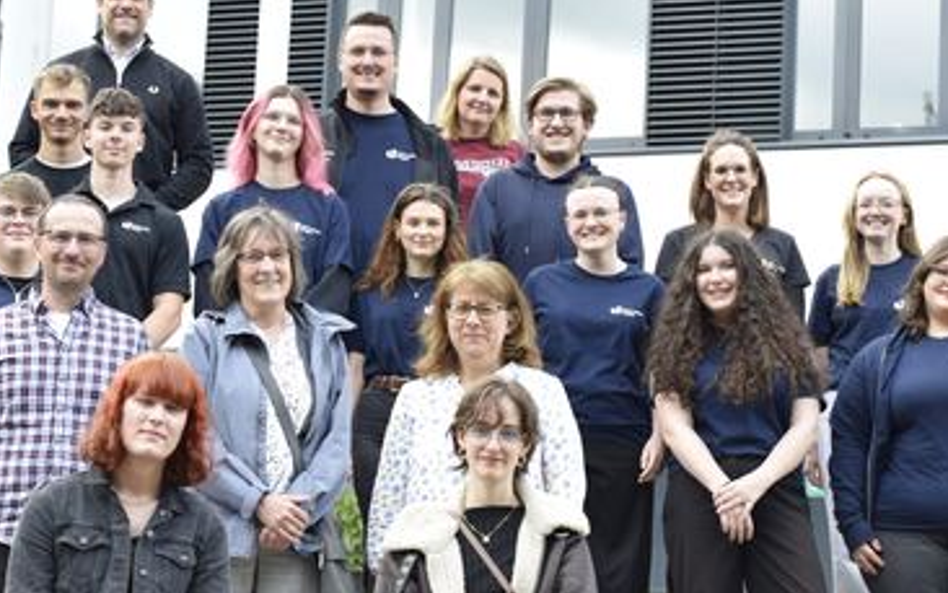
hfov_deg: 18.1
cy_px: 325
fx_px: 2972
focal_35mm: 115
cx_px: 351
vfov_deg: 11.4
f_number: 6.3
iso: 400
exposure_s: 1/160
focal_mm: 50
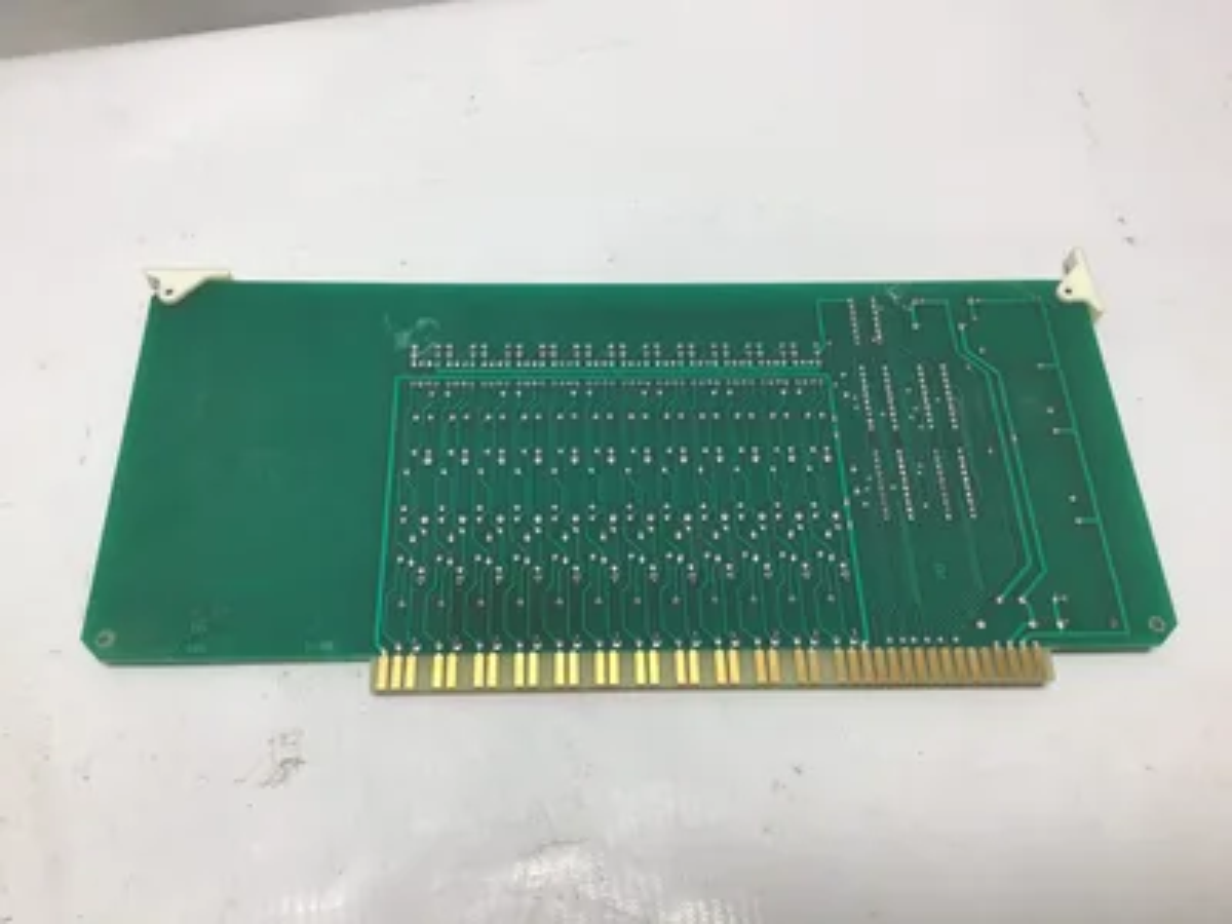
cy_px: 462
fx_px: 1103
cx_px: 616
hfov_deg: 58.4
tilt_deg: -62.0
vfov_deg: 45.4
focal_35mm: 31
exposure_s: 1/123
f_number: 2.4
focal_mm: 3.3
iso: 25
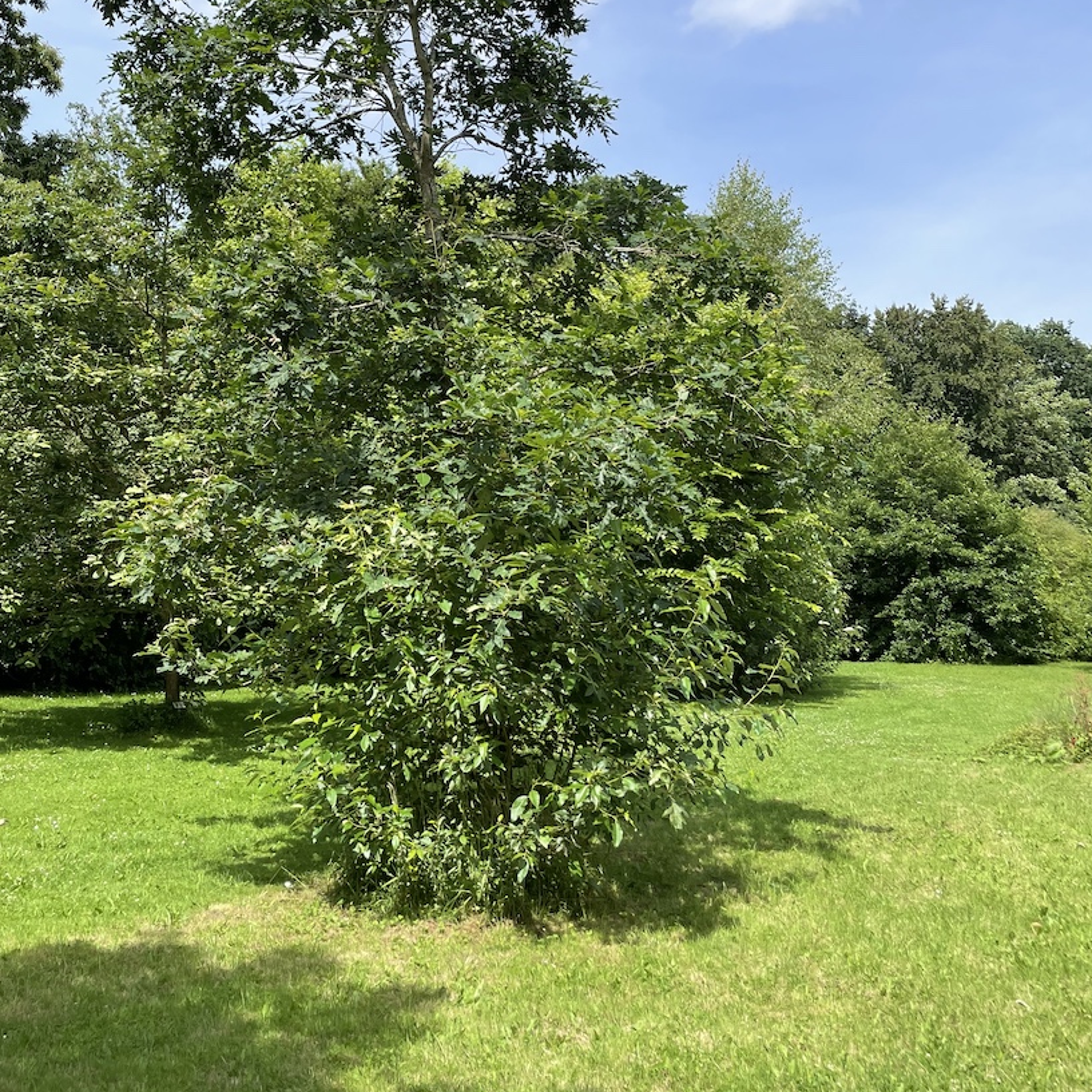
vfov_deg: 44.9
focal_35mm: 36
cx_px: 460
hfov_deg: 45.9
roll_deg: -1.9
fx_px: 1285
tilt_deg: +14.4
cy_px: 307
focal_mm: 4.2
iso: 32
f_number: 1.6
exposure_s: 1/2451
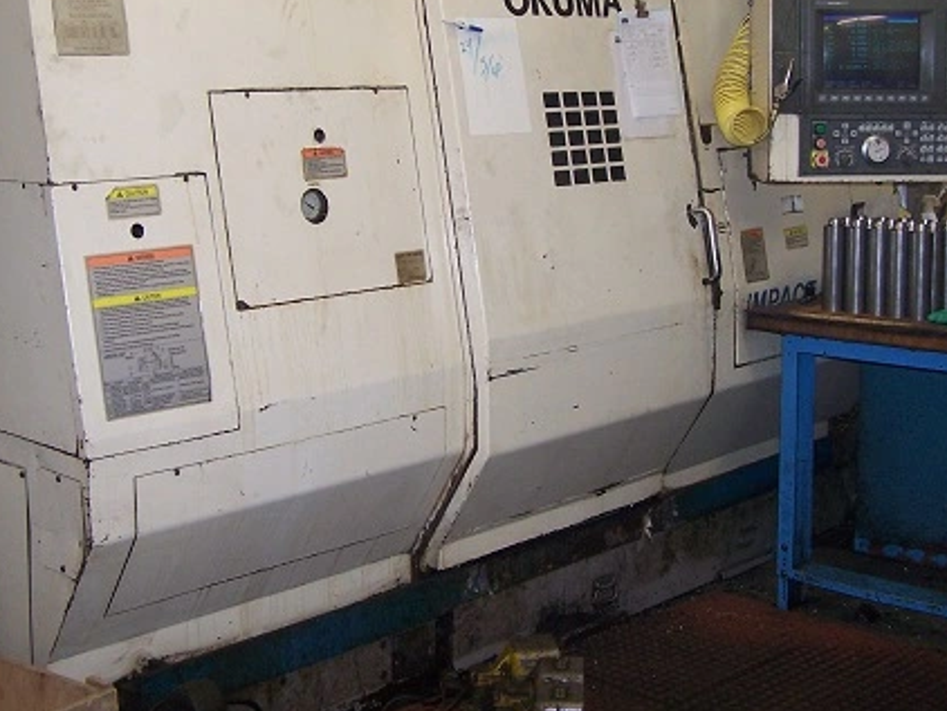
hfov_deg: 35.5
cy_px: 218
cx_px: 505
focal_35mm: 54
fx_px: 1478
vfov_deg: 26.8
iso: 140
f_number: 2.8
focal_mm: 6.3
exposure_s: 1/60
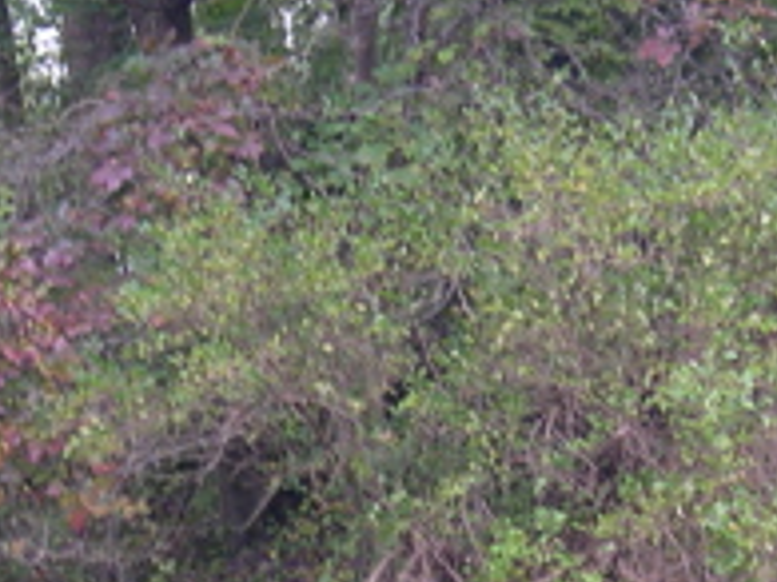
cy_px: 427
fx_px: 2916
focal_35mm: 130
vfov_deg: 11.4
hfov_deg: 15.2
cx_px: 438
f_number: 2.8
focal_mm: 8
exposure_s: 1/30
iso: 109
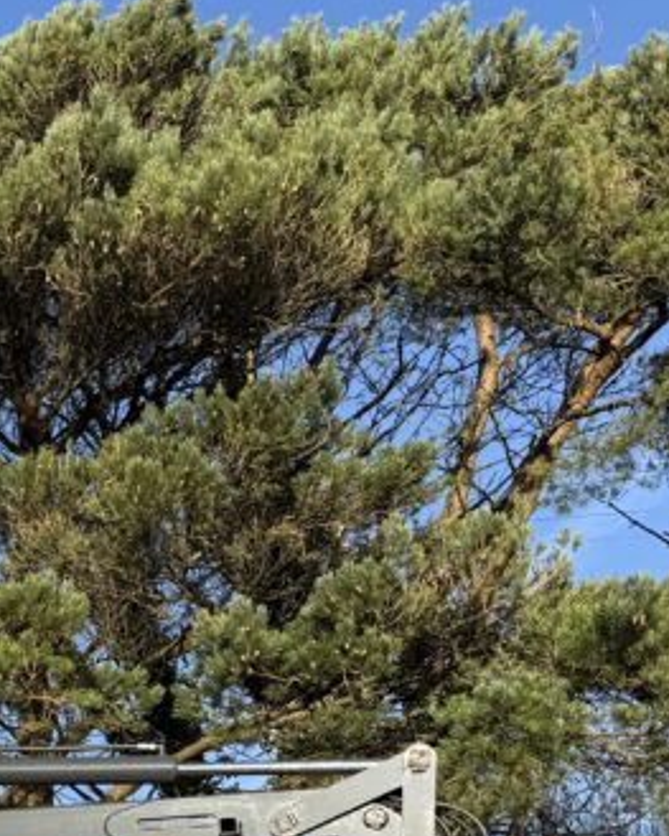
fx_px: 1808
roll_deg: +2.4
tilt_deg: +14.6
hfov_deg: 18.1
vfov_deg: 24.6
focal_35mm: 73
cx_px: -410
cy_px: 874
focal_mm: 6.76
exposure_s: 1/2299
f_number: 1.78
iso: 80
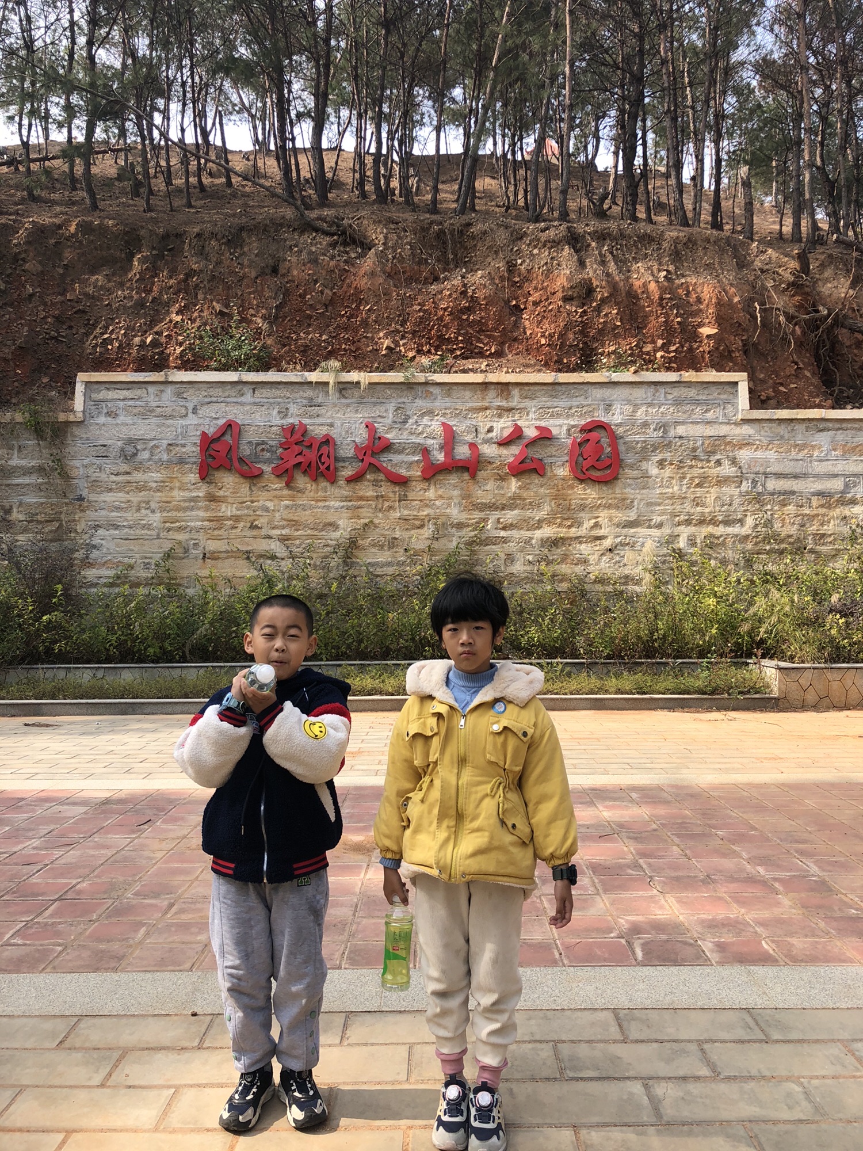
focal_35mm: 28
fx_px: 931
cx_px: 432
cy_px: 576
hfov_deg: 49.7
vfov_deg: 63.4
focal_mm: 4
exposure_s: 1/666
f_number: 1.8
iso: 20
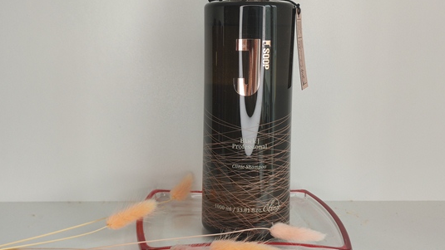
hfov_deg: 46.4
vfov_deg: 27.0
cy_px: 91
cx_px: 206
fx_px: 519
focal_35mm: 44
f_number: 1.75
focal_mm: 4.77
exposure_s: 1/127
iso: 112
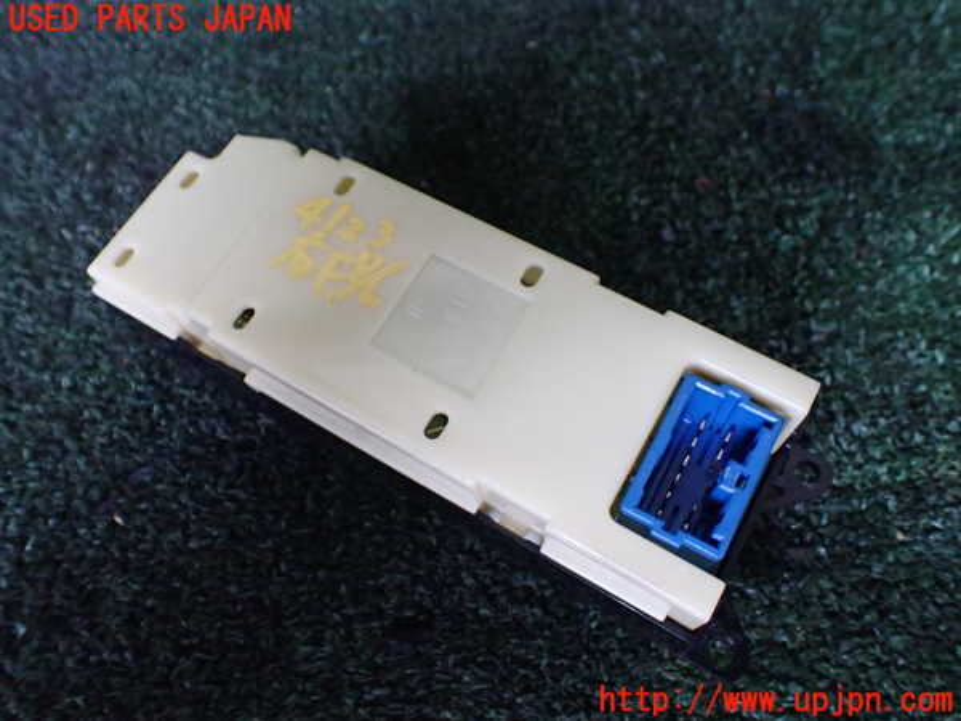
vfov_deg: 46.8
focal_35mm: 30
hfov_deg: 60.0
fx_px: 833
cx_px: 480
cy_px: 360
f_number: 2.3
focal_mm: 5.4
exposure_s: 1/50
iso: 800
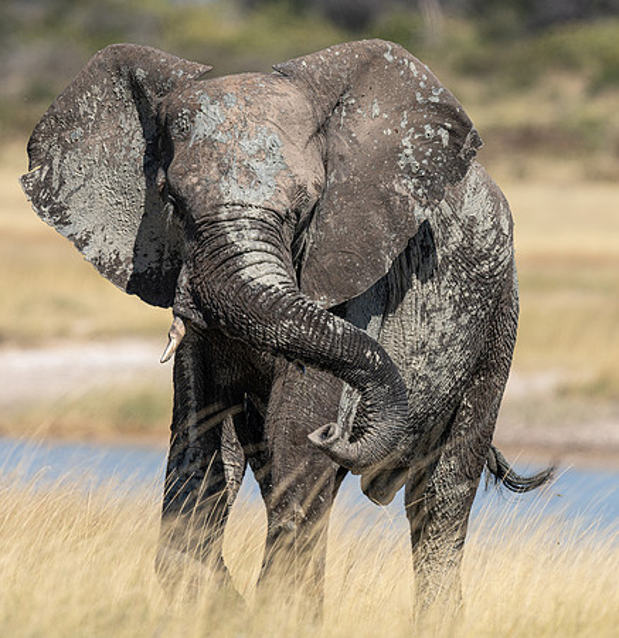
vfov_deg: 1.7
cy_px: 218
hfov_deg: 1.7
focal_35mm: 1020
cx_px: 226
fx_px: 20948
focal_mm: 600
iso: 100
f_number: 5
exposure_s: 1/800
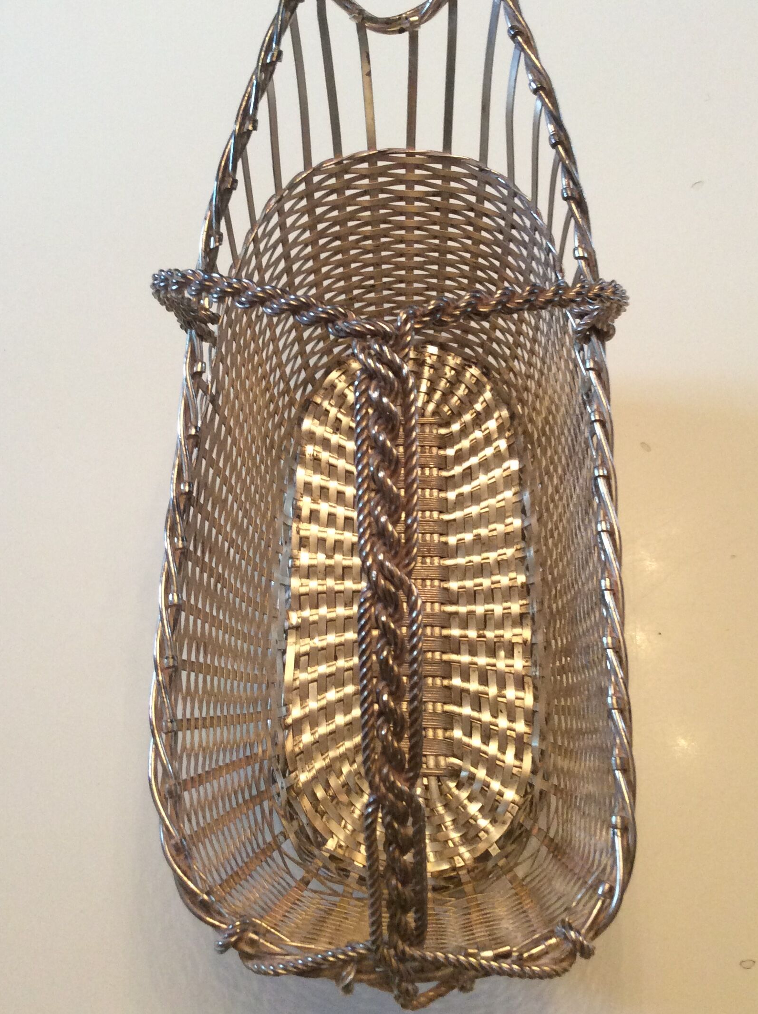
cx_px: 415
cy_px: 488
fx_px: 1142
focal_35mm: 39
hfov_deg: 36.7
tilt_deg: -66.4
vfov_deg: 47.9
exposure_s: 1/25
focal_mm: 3.3
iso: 125
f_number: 2.4
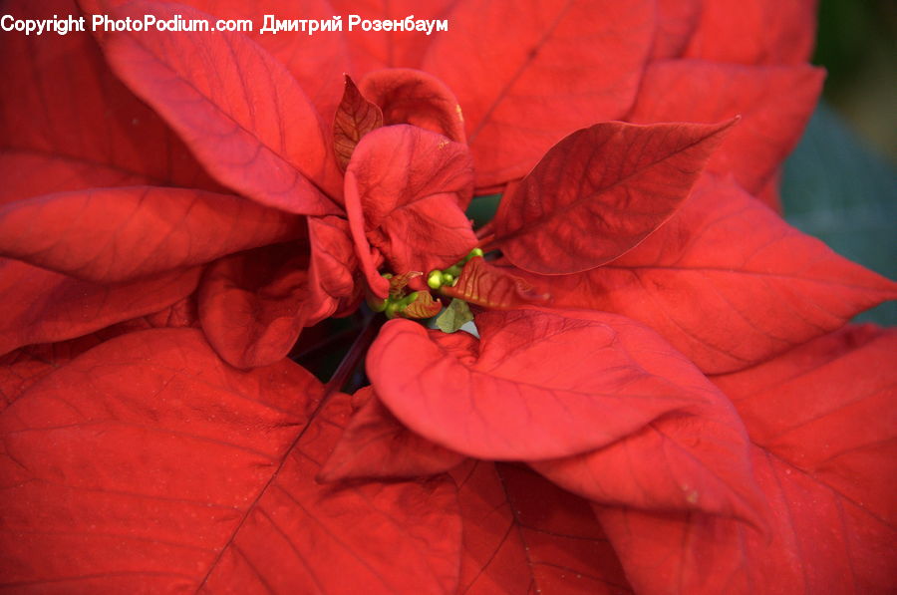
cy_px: 298
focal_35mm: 300
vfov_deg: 4.6
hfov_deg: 6.9
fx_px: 7463
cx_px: 448
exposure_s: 1/60
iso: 800
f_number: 5.6
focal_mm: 300
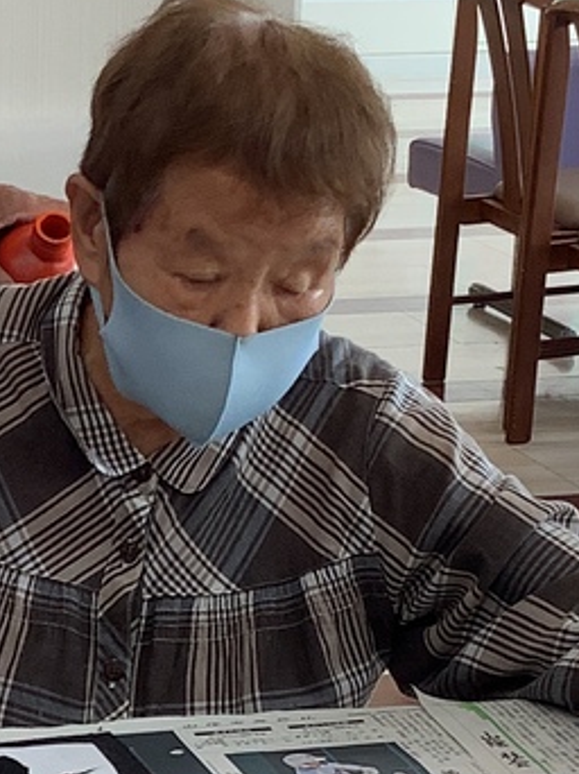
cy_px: 605
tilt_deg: -19.4
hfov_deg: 12.0
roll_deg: -0.9
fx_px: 2702
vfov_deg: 16.2
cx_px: -72
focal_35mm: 121
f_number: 2.4
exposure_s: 1/100
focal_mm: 3.3
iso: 50
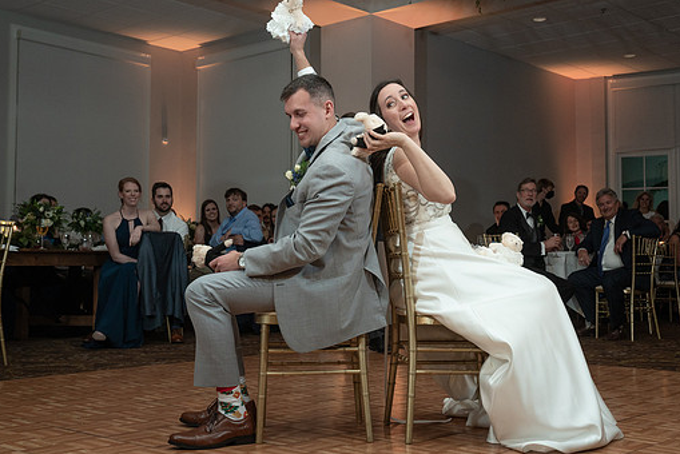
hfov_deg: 41.8
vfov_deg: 28.7
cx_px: 373
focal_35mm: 47
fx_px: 888
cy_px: 207
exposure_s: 1/200
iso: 2000
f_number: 5.6
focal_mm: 39
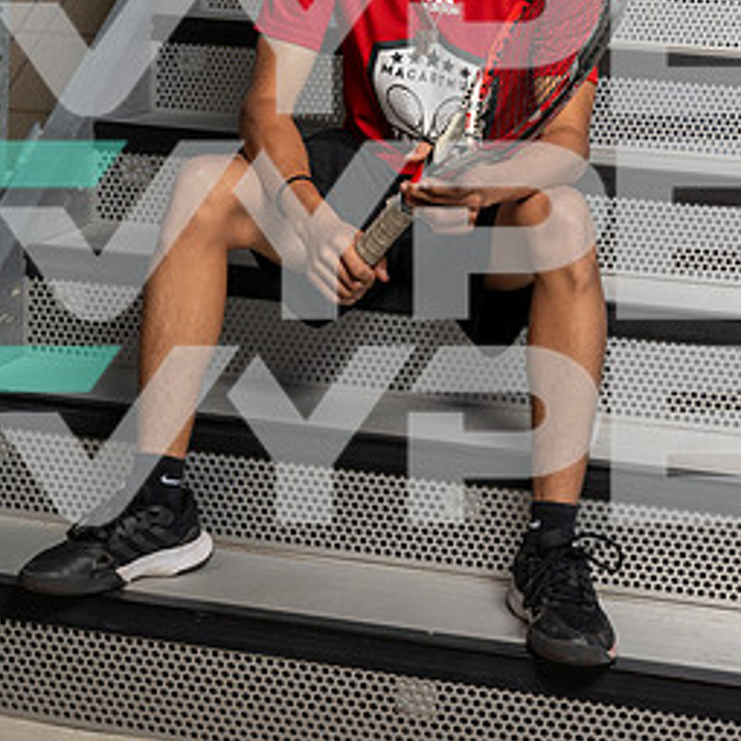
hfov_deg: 21.4
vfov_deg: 21.3
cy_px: 232
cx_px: 381
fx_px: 1962
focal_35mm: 81
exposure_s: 1/250
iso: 250
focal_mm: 54
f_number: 8
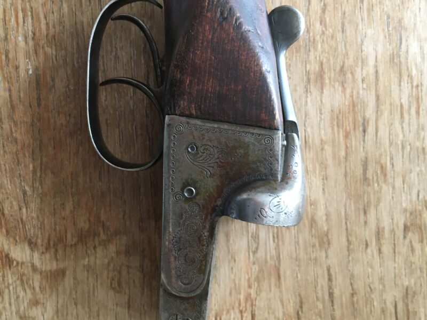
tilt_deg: -79.0
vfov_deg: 48.2
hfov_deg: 61.7
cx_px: 214
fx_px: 358
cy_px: 160
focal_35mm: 29
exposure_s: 1/33
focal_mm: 4.15
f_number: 2.2
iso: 200
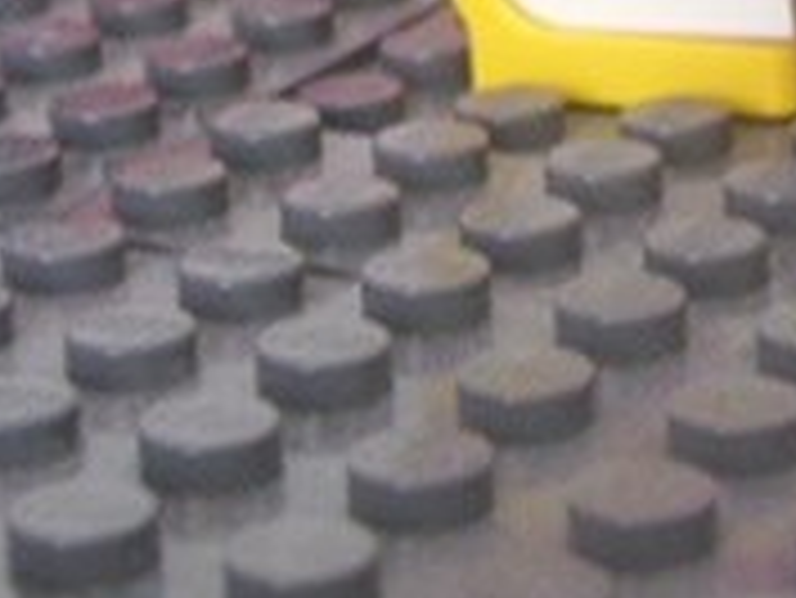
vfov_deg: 9.7
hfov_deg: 12.9
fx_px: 3498
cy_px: -4
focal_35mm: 152
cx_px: 747
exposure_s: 1/8
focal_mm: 7
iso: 160
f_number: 3
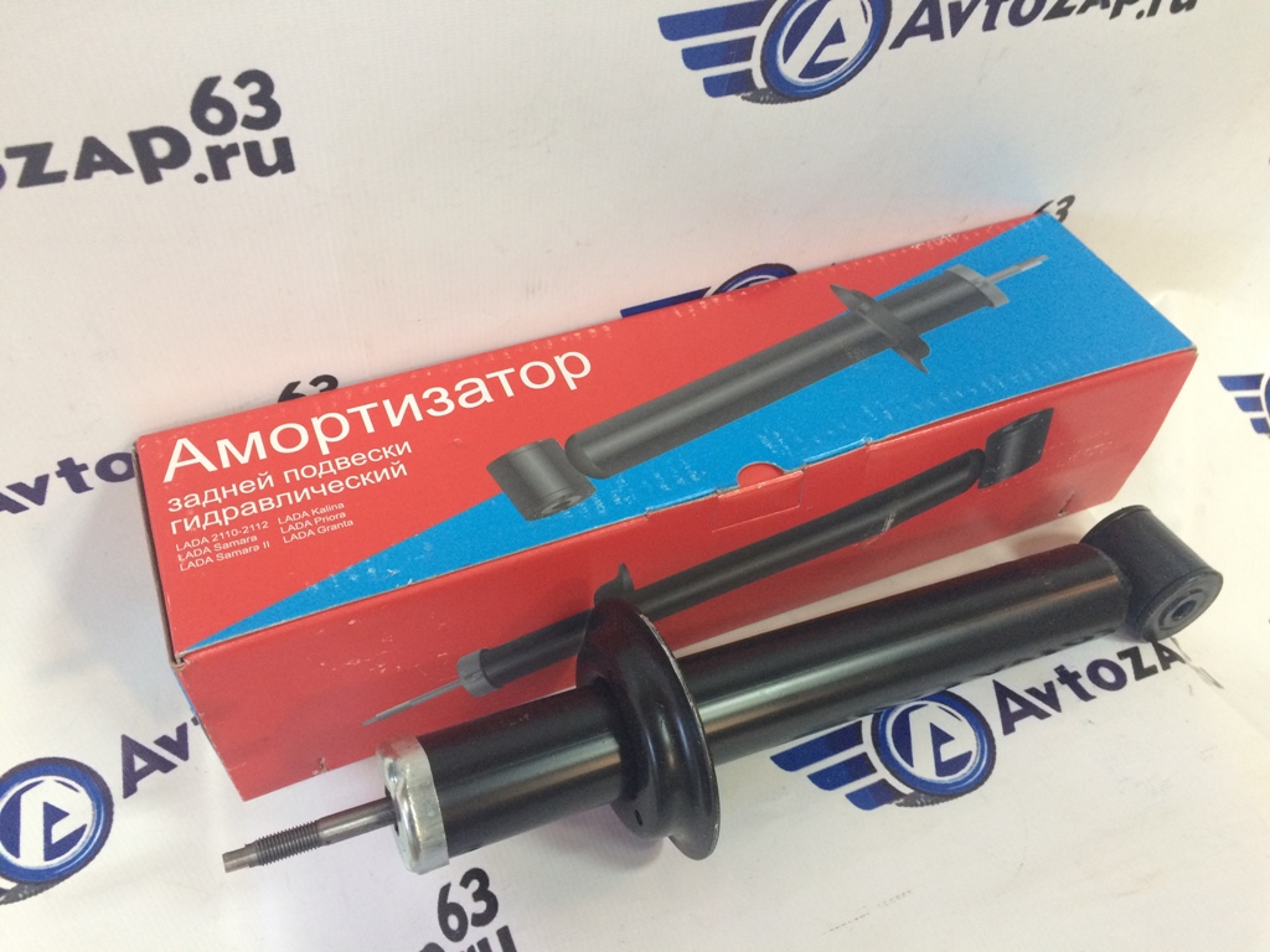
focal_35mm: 29
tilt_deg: -48.7
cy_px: 476
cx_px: 635
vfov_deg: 48.2
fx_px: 1064
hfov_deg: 61.7
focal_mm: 4.15
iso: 200
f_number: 2.2
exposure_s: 1/33
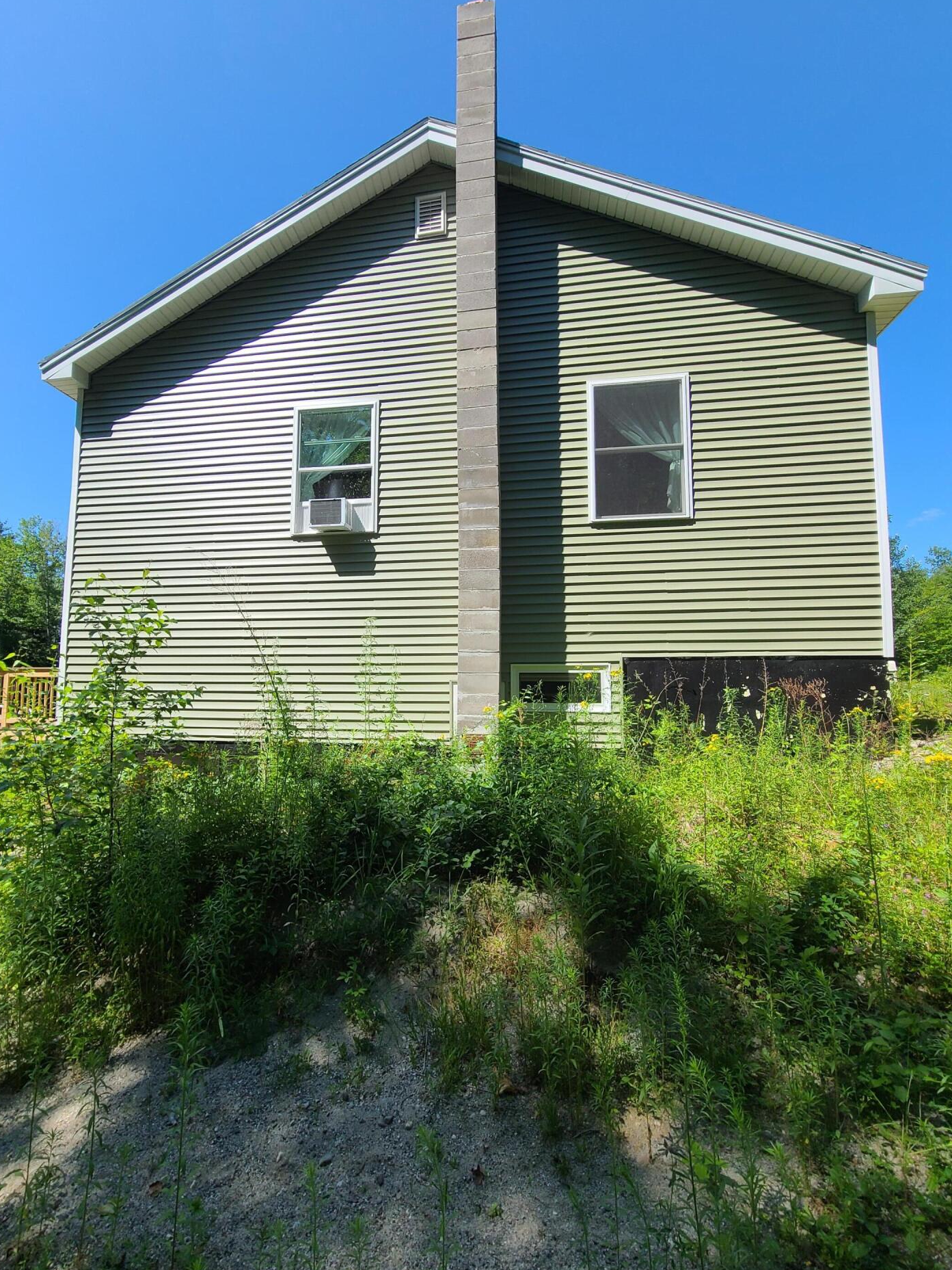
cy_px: 644
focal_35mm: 14
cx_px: 440
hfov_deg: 85.5
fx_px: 513
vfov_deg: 102.1
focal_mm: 2.2
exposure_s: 1/1192
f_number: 2.2
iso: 50
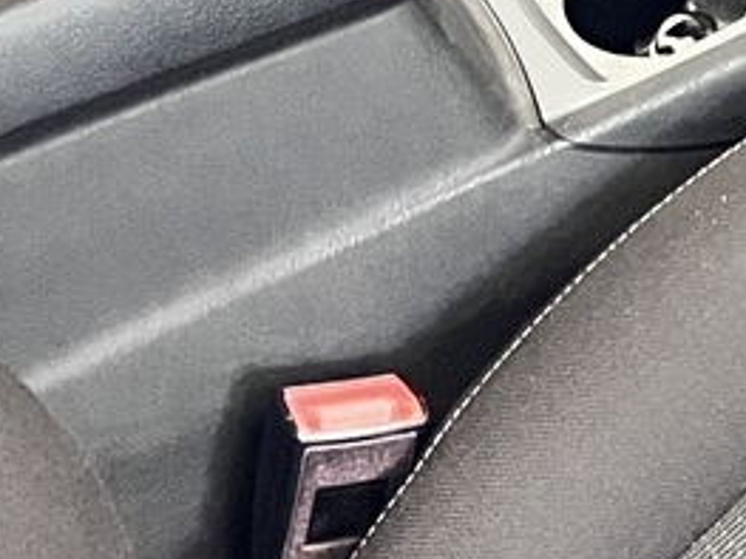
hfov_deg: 11.2
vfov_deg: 9.2
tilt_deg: -41.3
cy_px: -156
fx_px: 3403
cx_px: 1546
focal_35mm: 158
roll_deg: +2.9
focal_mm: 5.1
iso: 320
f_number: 1.6
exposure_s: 1/50
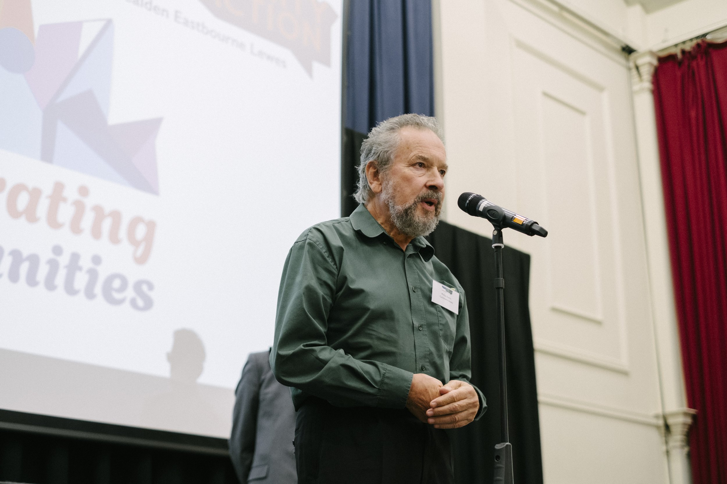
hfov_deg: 35.4
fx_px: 1138
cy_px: 232
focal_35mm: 56
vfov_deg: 24.1
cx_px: 356
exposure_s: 1/250
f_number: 2
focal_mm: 35
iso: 1250
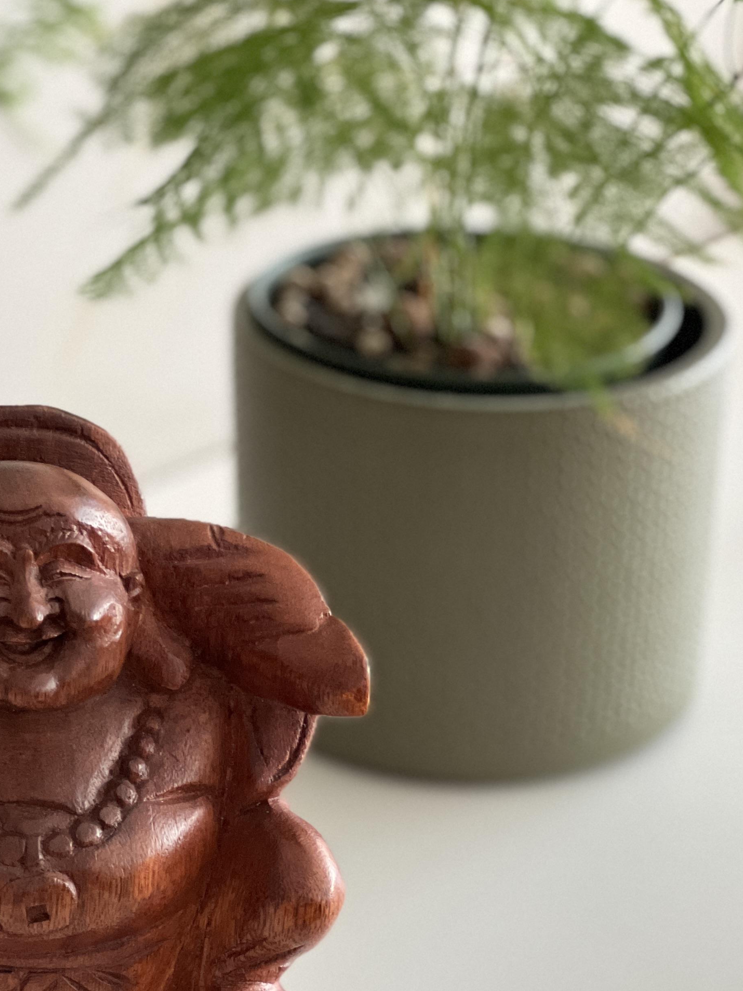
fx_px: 3636
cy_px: 660
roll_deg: -1.1
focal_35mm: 127
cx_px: 195
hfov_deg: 11.6
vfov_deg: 15.5
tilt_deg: -24.9
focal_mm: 9
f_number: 2.8
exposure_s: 1/30
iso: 400
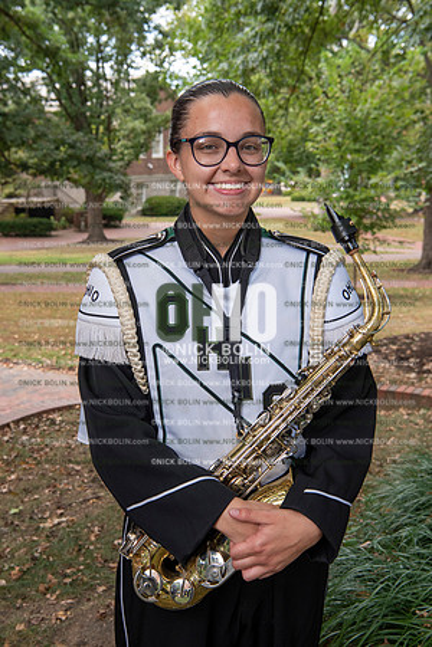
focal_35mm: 48
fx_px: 864
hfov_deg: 28.1
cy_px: 324
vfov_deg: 41.1
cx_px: 216
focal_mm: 48
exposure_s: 1/100
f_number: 8
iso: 500
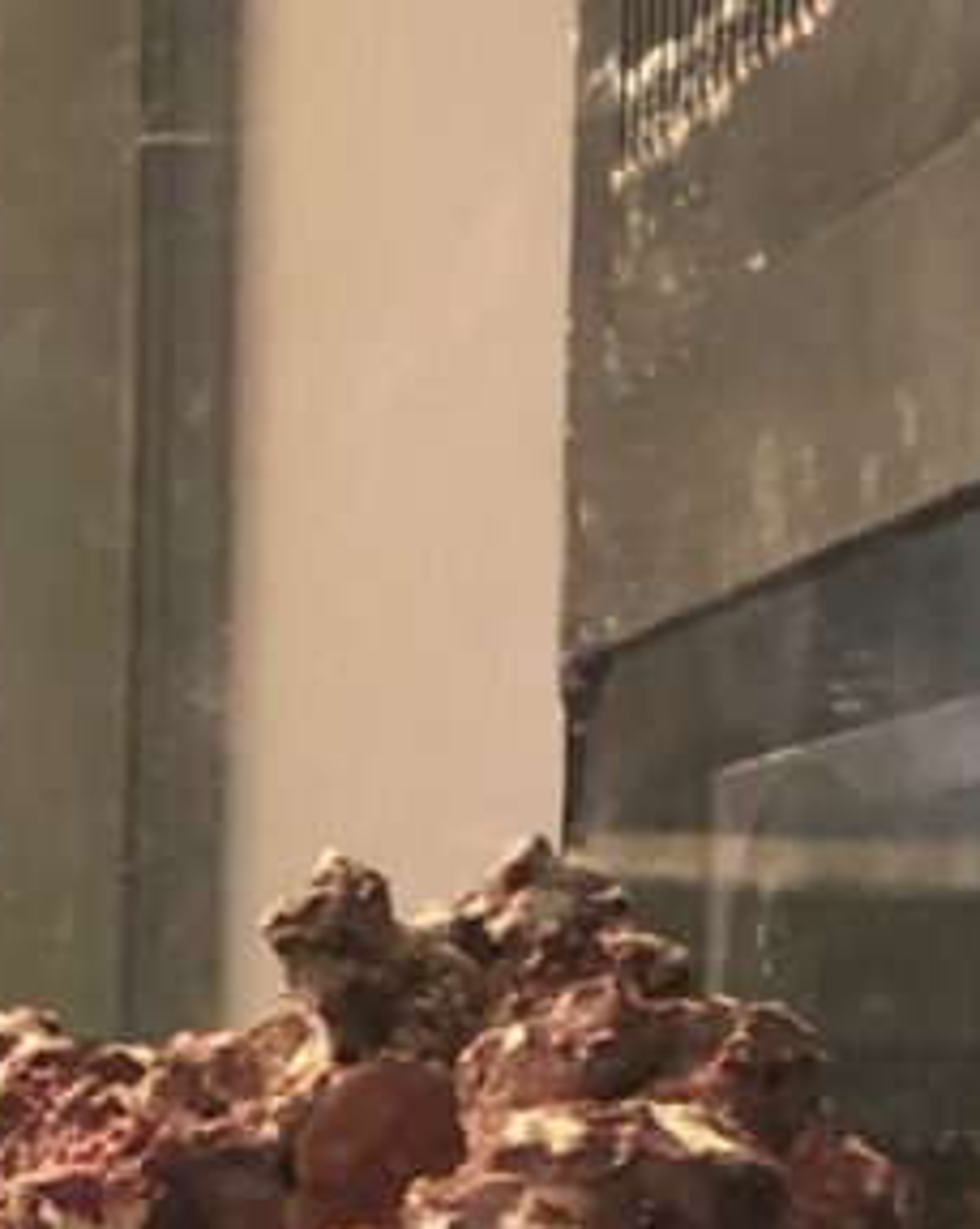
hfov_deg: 10.4
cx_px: -533
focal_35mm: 143
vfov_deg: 13.1
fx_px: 5193
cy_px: 1567
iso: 80
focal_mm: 3.99
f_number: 1.8
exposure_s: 1/17
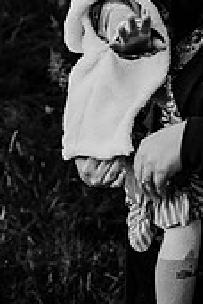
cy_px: -43
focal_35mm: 63
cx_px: 167
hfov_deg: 21.3
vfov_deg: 28.5
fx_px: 533
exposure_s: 1/250
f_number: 2.8
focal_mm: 24
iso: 800
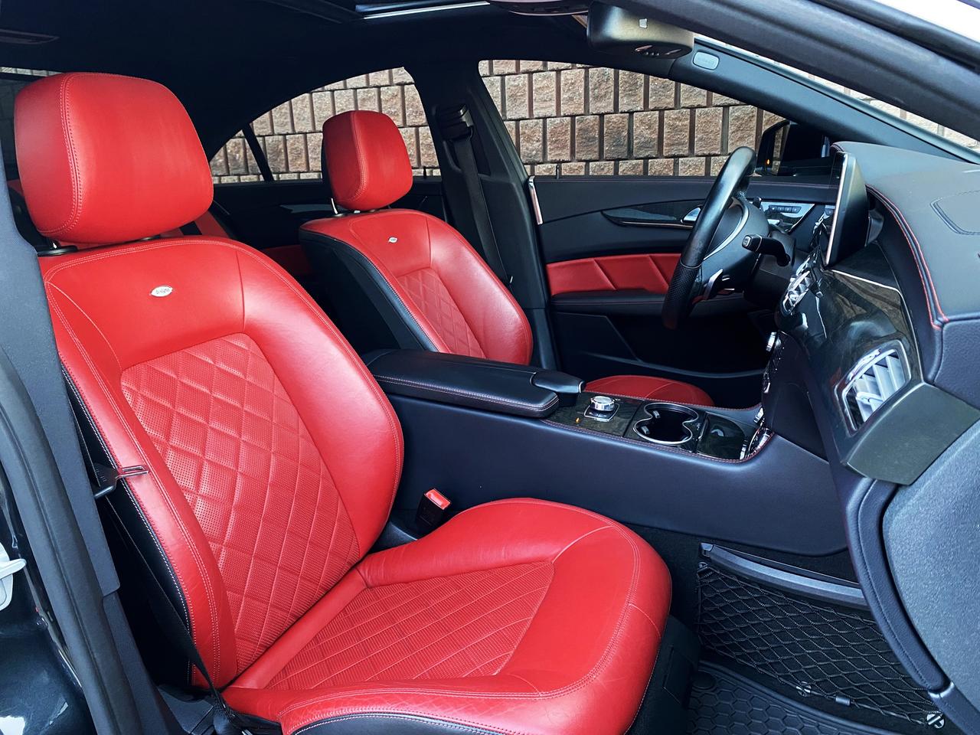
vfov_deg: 53.1
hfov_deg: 67.3
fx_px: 736
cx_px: 490
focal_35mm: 26
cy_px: 368
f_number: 1.8
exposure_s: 1/42
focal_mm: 4.25
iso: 500
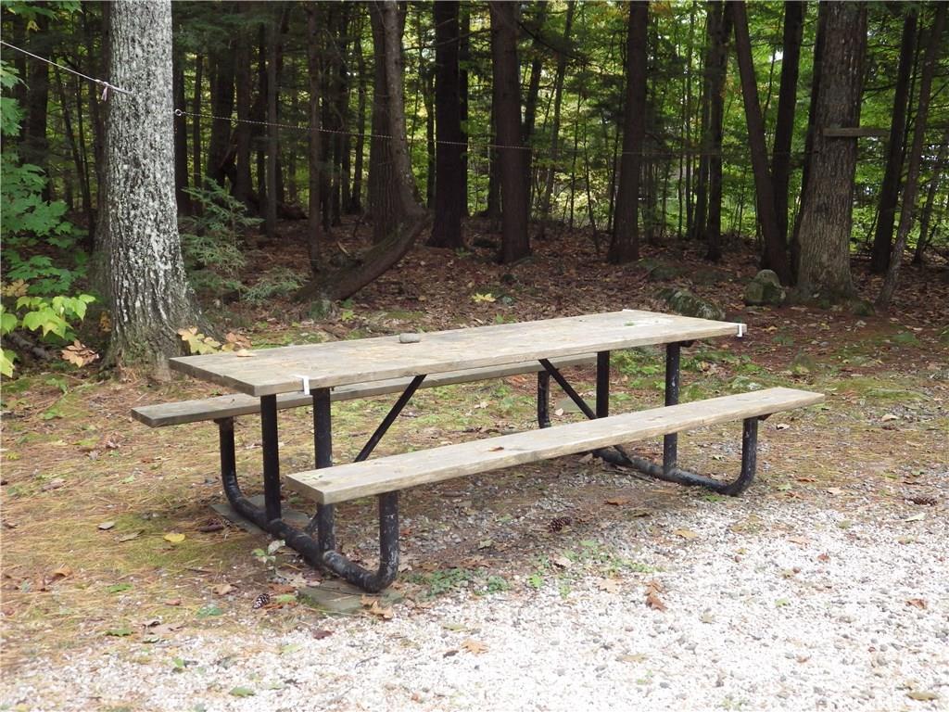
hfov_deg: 45.8
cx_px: 474
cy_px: 356
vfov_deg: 35.1
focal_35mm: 41
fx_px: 1124
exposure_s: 1/50
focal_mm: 7.4
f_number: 3.6
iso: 160
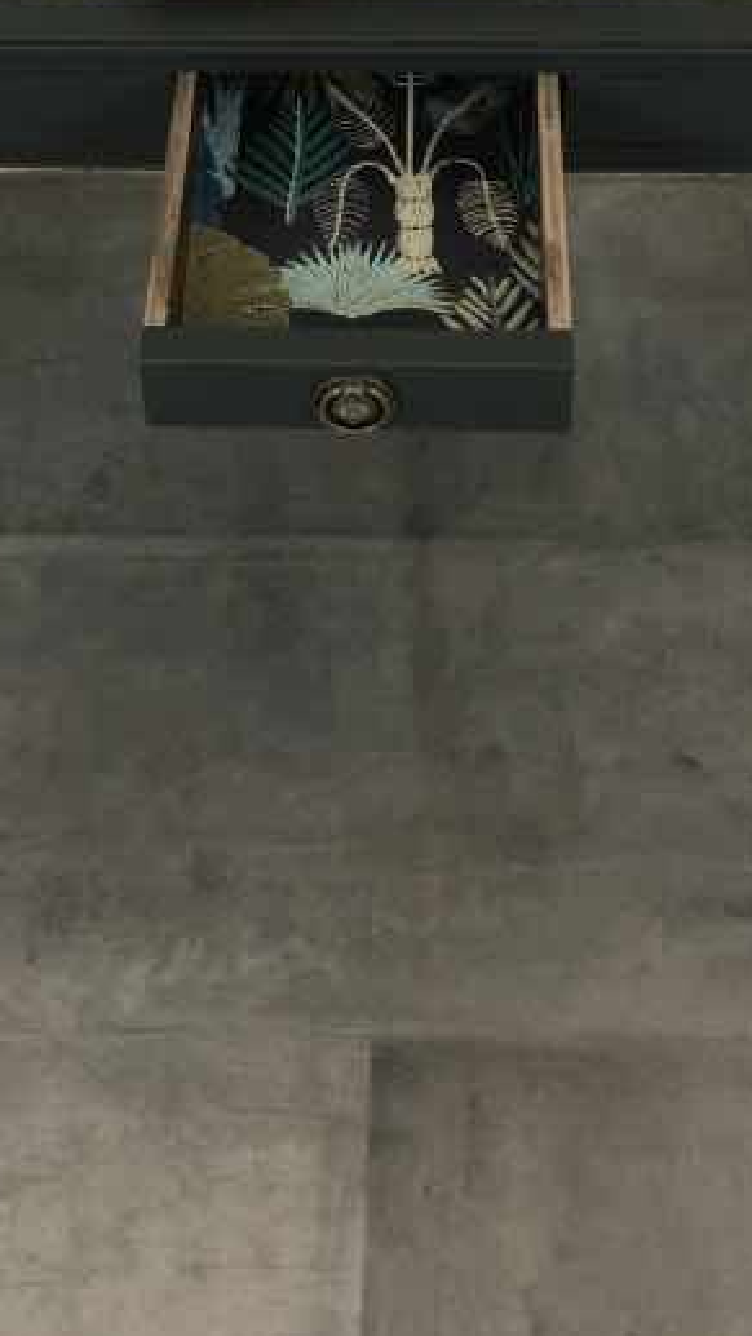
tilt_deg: -44.3
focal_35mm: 63
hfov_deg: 19.1
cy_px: 146
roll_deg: +1.5
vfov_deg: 31.8
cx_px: 331
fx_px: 2232
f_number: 1.8
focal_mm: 3.99
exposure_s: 1/17
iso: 40
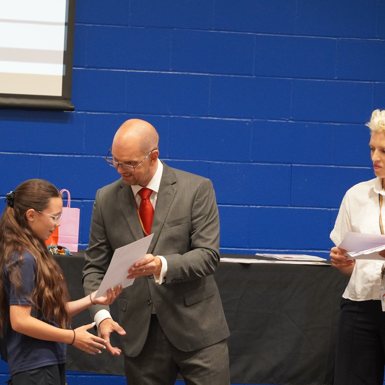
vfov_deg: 9.5
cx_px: 147
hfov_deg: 9.5
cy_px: 192
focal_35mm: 185
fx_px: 2328
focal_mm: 96
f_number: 5.6
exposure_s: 1/160
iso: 3200
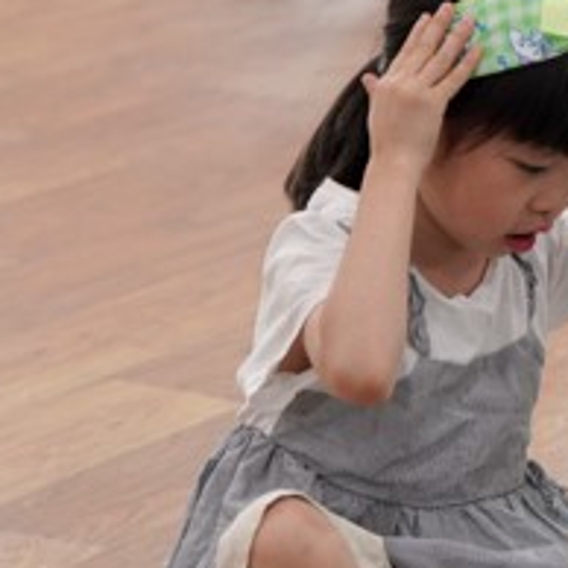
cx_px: 896
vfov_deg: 4.9
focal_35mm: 359
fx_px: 6665
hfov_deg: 4.8
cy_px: 59
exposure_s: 1/160
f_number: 4
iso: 1250
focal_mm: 91
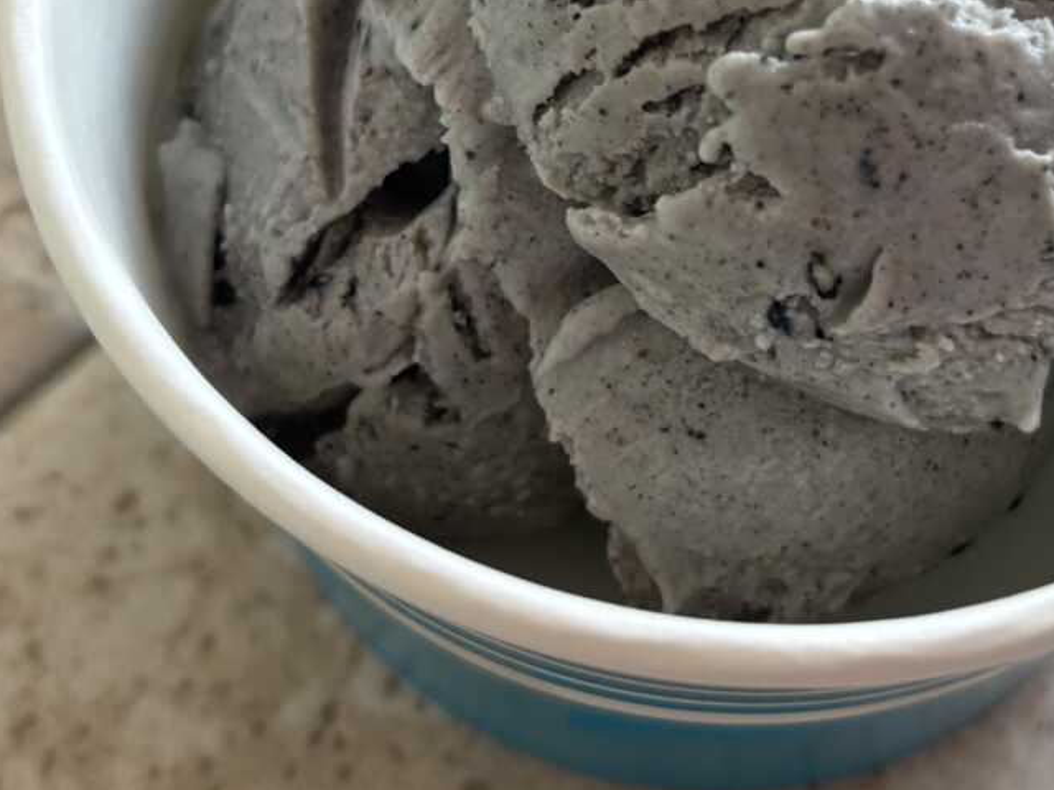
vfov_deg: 22.1
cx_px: 675
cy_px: 86
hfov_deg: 29.7
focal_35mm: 65
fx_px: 1979
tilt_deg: -57.1
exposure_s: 1/120
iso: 80
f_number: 1.6
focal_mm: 5.96
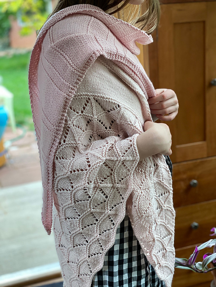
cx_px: 108
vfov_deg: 36.8
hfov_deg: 28.0
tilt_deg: -14.0
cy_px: 144
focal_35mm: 52
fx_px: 433
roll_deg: +3.0
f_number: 2
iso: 160
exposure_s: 1/122
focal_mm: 6
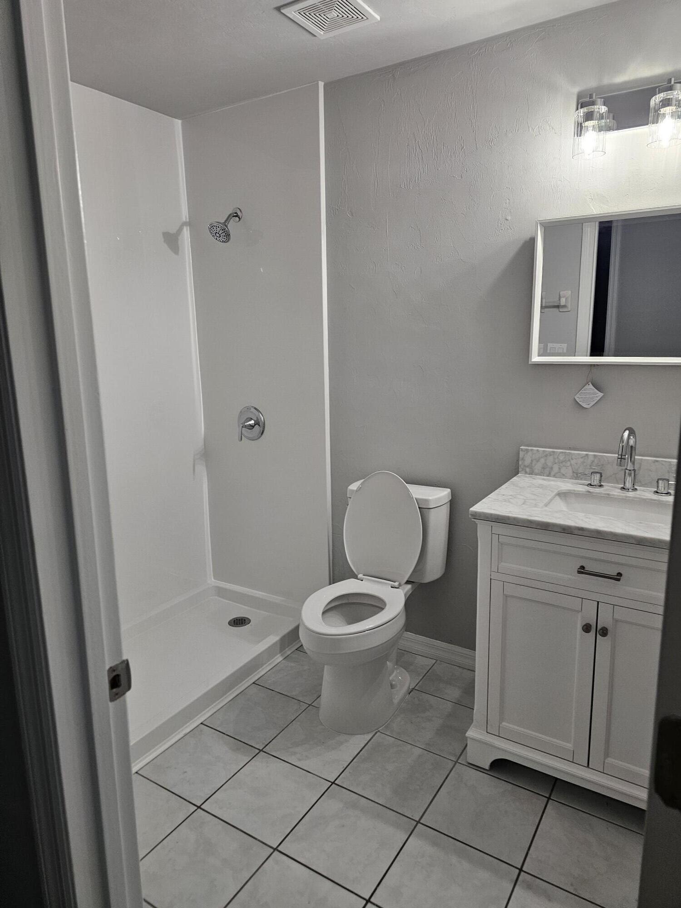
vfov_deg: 73.9
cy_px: 454
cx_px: 340
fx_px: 603
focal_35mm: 23
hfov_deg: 58.9
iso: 250
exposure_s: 1/120
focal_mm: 6.3
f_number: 1.7
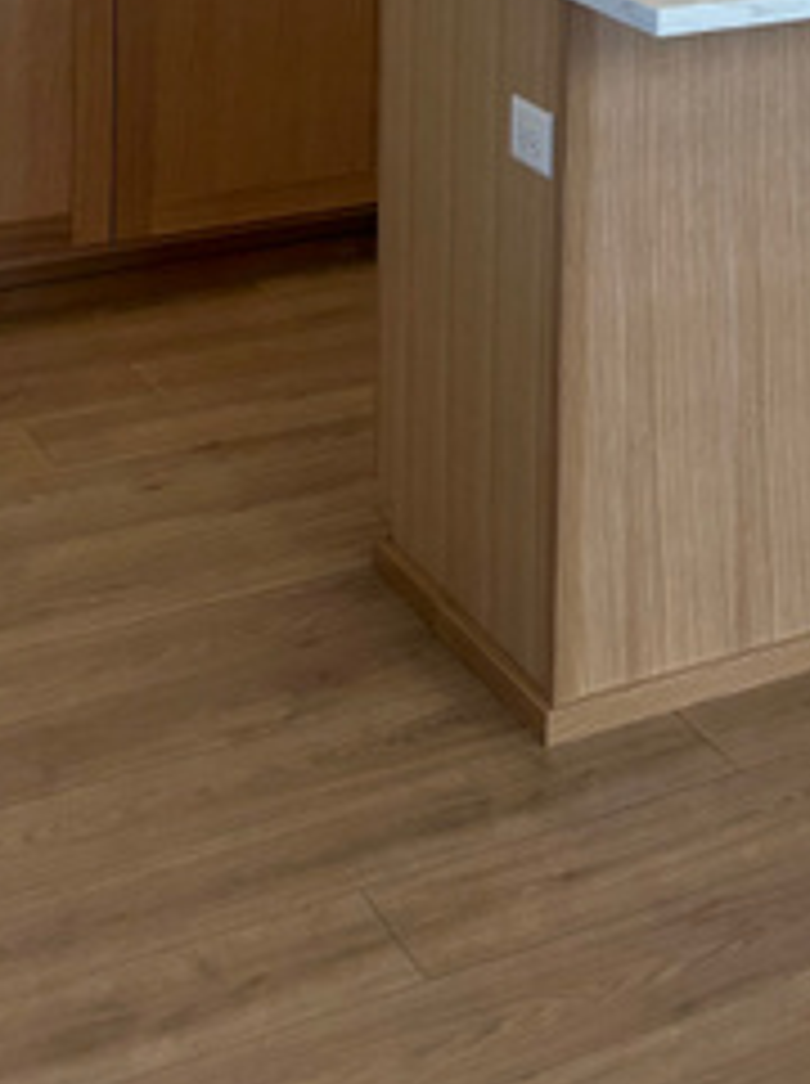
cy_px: -504
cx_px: 1098
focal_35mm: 83
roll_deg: -1.1
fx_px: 2596
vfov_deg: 20.5
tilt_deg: -1.5
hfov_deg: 16.6
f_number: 1.5
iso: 40
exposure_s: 1/165
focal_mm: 5.7
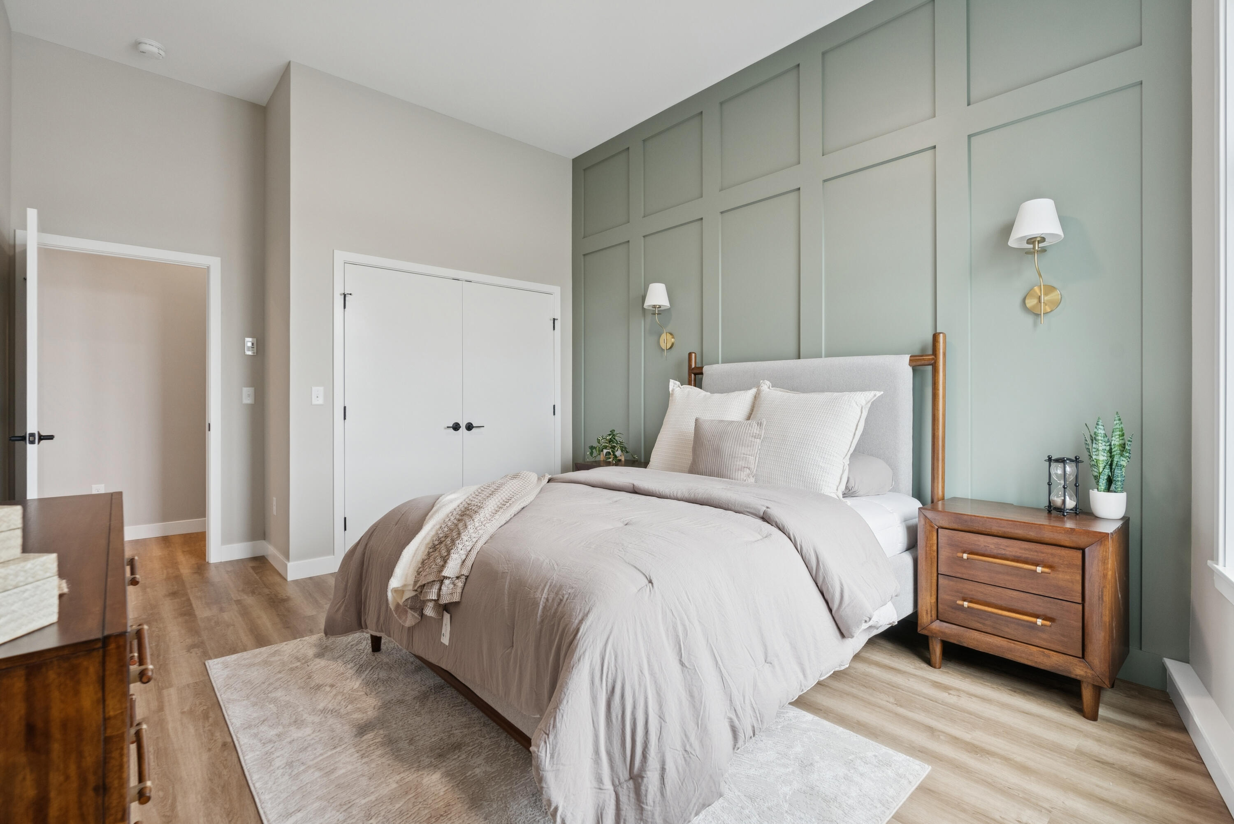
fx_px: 549
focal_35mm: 16
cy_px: 412
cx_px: 617
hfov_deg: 96.7
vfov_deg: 73.8
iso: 640
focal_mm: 16
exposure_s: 1/60
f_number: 7.1
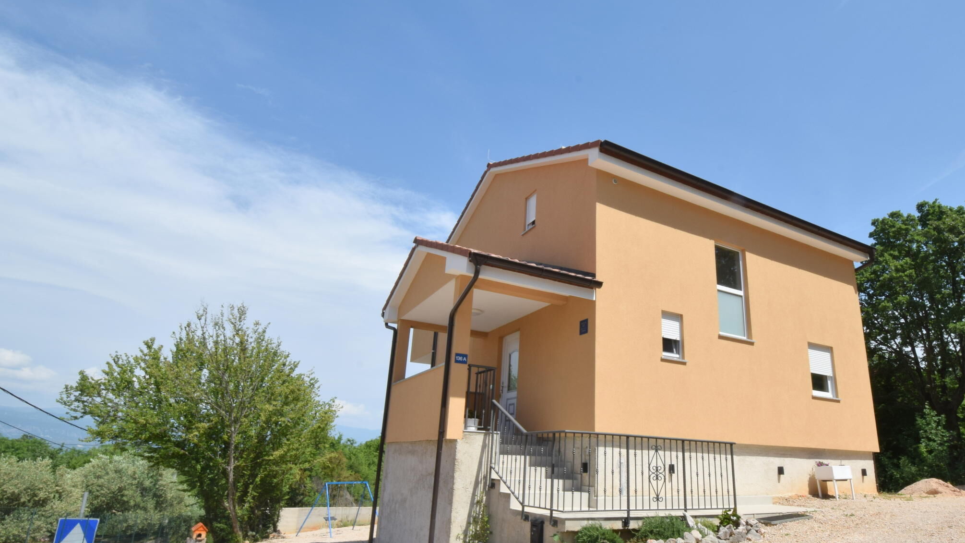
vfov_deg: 54.4
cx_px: 553
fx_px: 528
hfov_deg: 84.3
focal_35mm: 21
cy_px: 295
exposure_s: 1/80
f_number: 22
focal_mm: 11
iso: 200
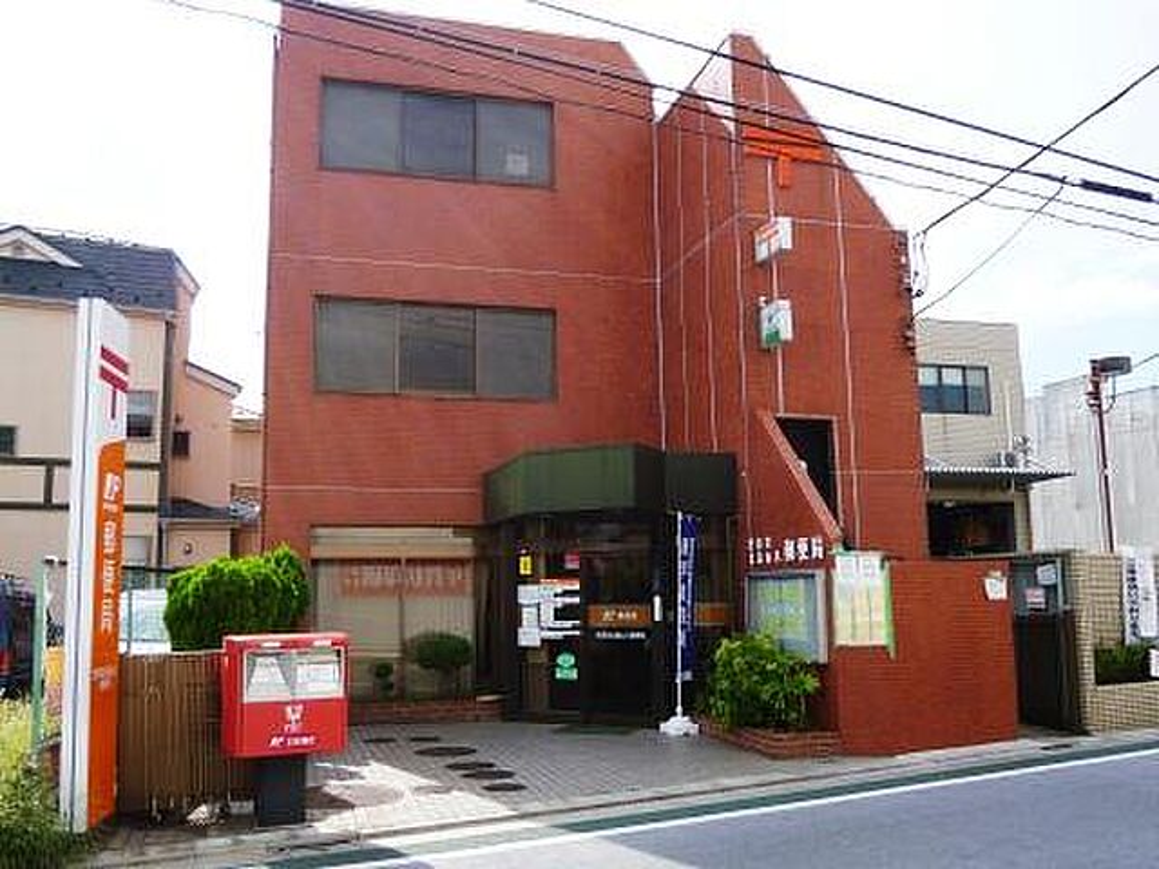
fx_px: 1038
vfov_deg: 45.4
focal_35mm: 31
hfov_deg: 58.4
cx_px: 580
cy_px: 434
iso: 100
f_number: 2.8
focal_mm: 5.6
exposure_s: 1/800
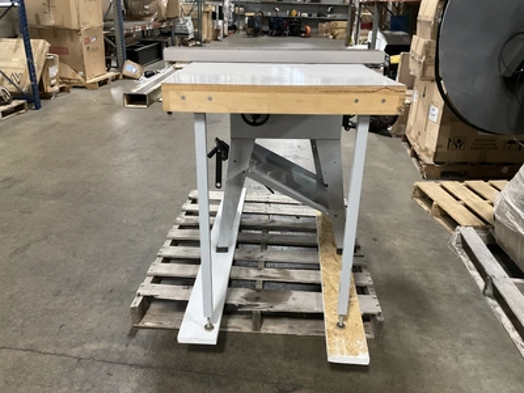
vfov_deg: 48.2
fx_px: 439
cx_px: 262
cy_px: 196
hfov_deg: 61.7
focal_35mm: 29
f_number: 1.8
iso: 320
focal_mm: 3
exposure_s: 1/30
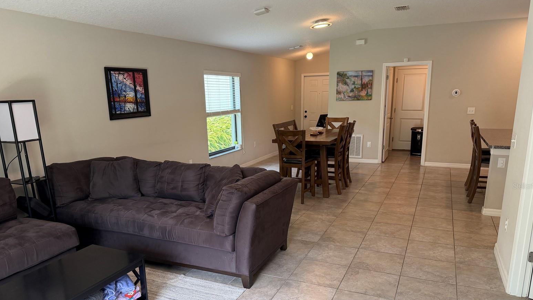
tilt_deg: -14.4
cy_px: 186
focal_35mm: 27
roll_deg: +1.6
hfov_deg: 69.8
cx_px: 270
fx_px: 382
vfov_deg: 42.6
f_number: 1.78
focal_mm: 6.76
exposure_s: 1/143
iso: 200
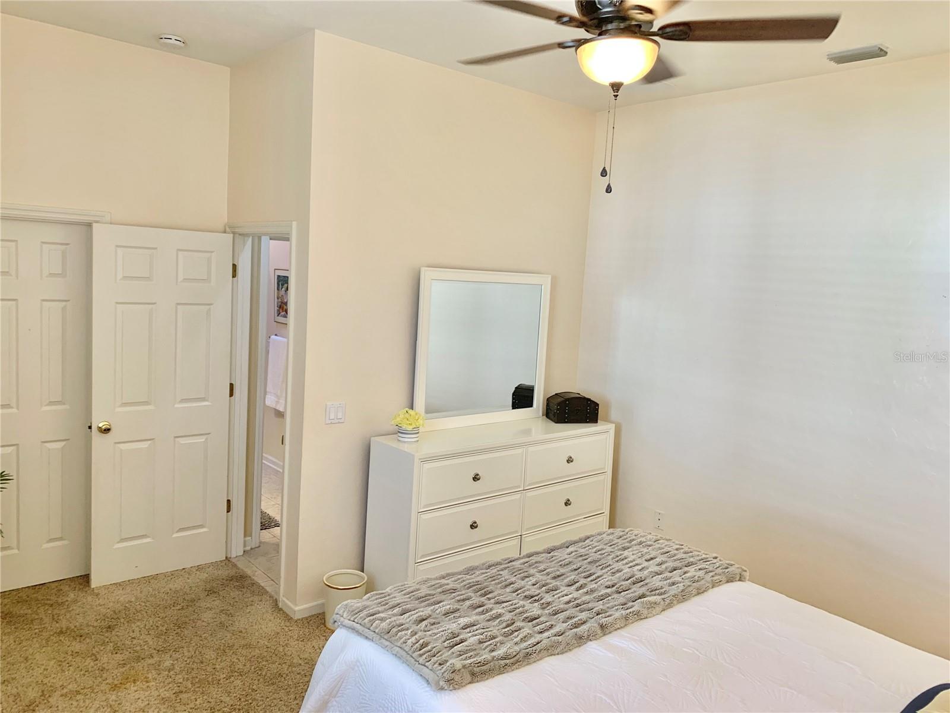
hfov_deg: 67.3
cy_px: 356
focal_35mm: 26
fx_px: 714
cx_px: 475
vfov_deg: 53.1
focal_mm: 4.25
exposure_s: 1/60
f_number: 1.8
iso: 100
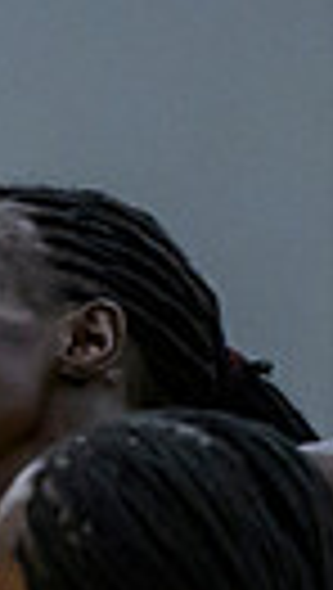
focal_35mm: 1607
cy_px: 1213
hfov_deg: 0.8
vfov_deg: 1.3
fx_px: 25145
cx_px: -1062
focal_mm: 200
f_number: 3.2
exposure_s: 1/1000
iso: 4000
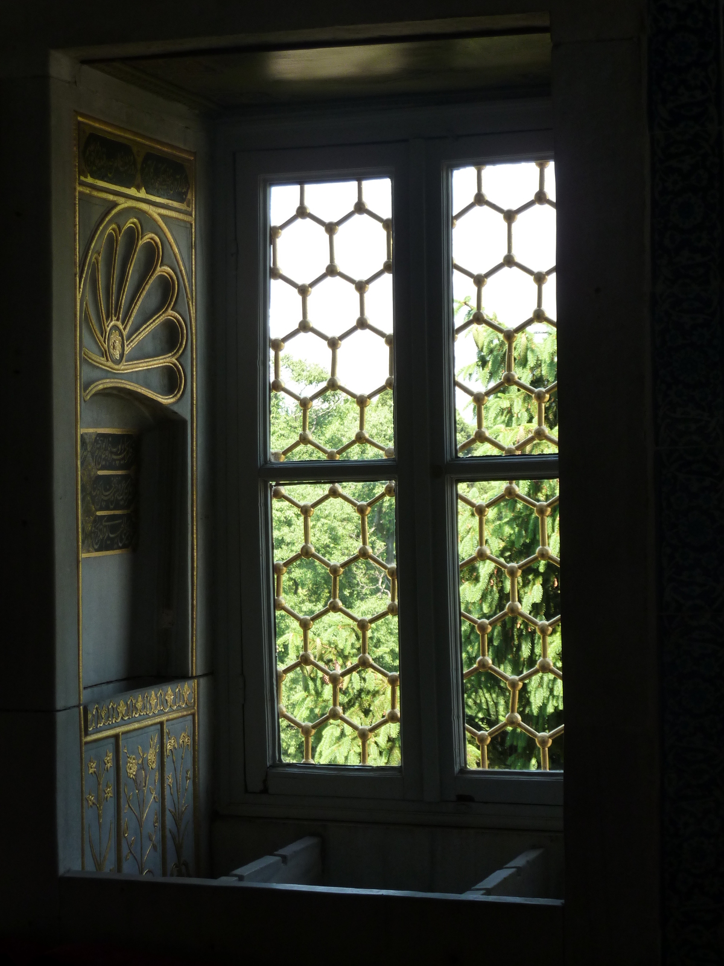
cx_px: 362
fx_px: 2175
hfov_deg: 18.9
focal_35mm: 78
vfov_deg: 25.0
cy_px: 483
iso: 125
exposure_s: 1/100
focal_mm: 12.8
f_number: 4.2
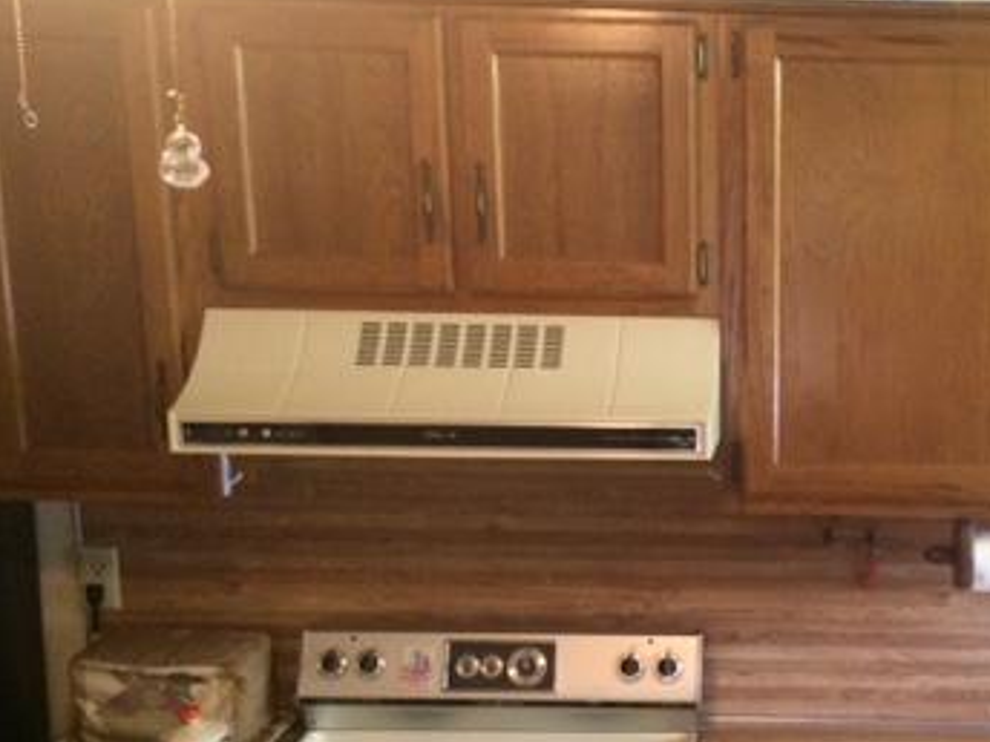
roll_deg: -0.9
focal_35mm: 54
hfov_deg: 33.8
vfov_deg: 26.9
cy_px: 469
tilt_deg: -14.0
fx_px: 1544
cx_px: 869
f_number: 2.2
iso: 200
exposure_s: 1/30
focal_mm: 4.15
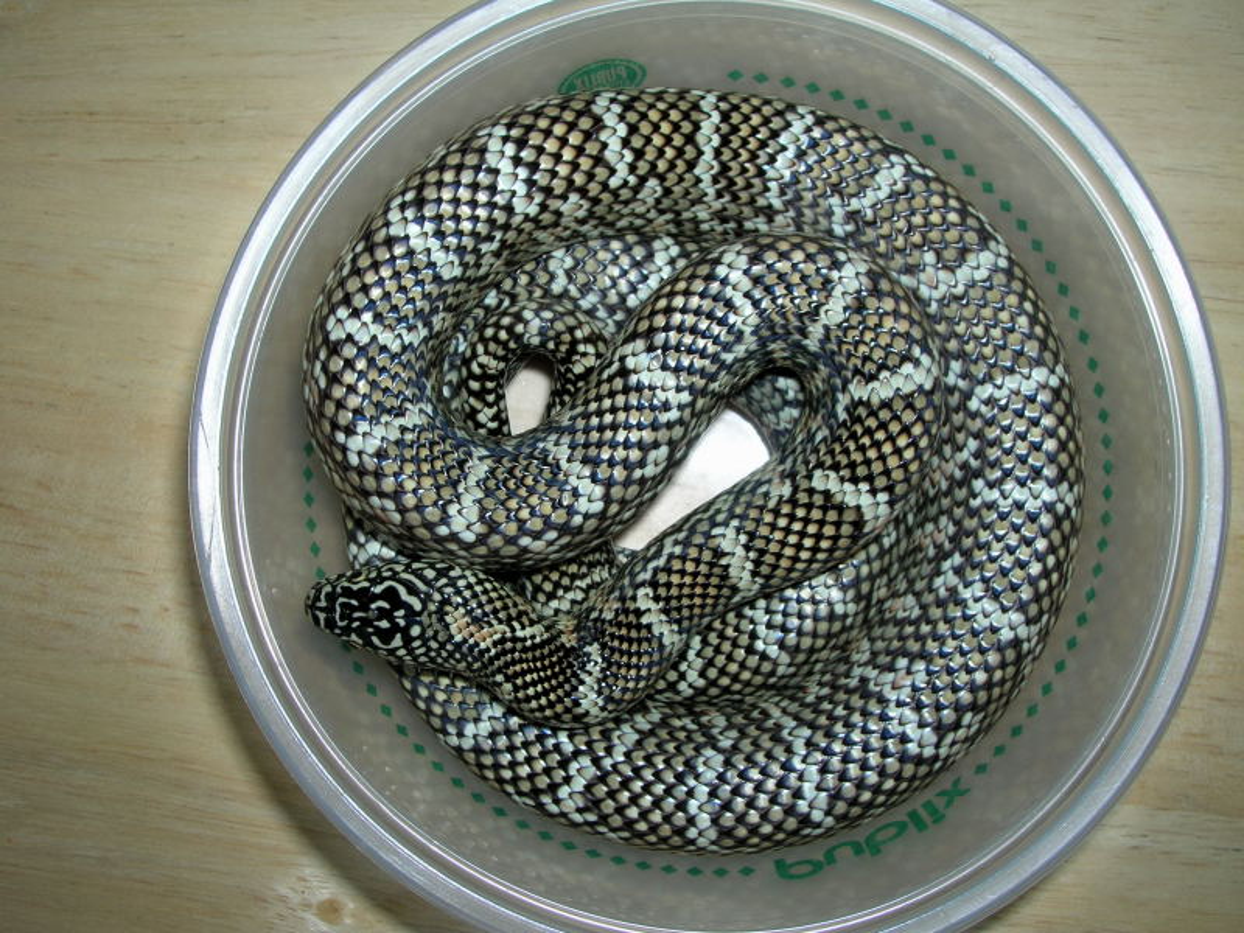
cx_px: 622
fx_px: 1366
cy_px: 466
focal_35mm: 38
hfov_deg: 49.0
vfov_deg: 37.7
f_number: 5
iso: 50
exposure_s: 1/60.1
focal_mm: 6.4
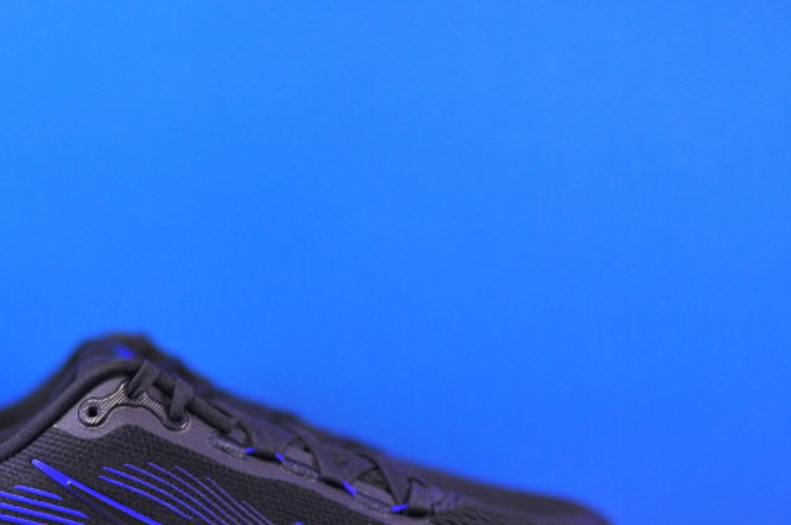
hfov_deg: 16.0
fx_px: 2808
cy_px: 421
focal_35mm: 128
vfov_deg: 10.6
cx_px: 192
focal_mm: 50
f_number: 2
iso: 250
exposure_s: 1/320
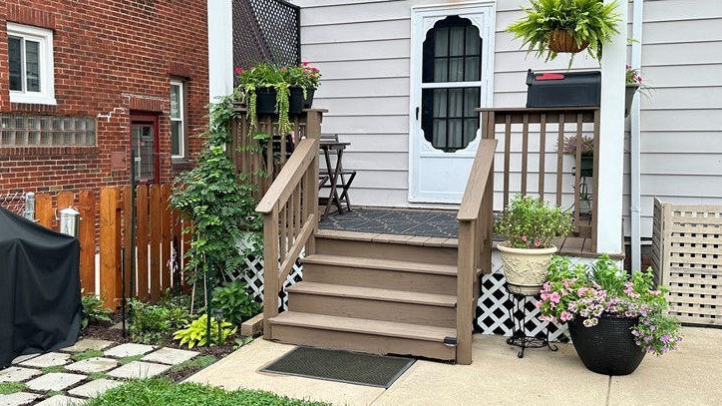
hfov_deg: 53.9
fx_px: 708
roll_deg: -0.2
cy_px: 190
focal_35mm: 37
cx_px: 322
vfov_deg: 32.0
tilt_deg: -4.3
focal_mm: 6.86
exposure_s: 1/1019
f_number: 1.78
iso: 80
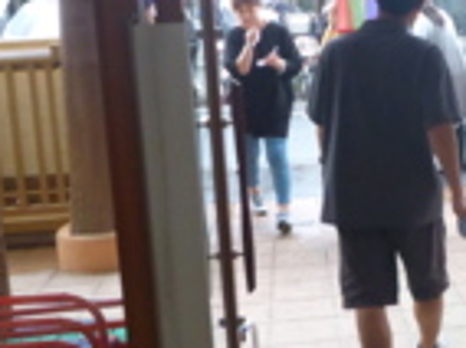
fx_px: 927
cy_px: 141
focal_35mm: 69
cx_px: 463
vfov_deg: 21.2
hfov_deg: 26.7
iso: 800
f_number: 3.3
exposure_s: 1/200
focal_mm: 4.9
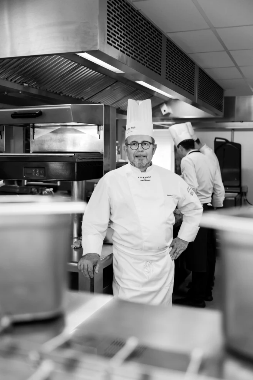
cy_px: 190
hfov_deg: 33.4
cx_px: 126
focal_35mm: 40
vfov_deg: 48.5
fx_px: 421
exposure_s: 1/250
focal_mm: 40
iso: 400
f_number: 2.8
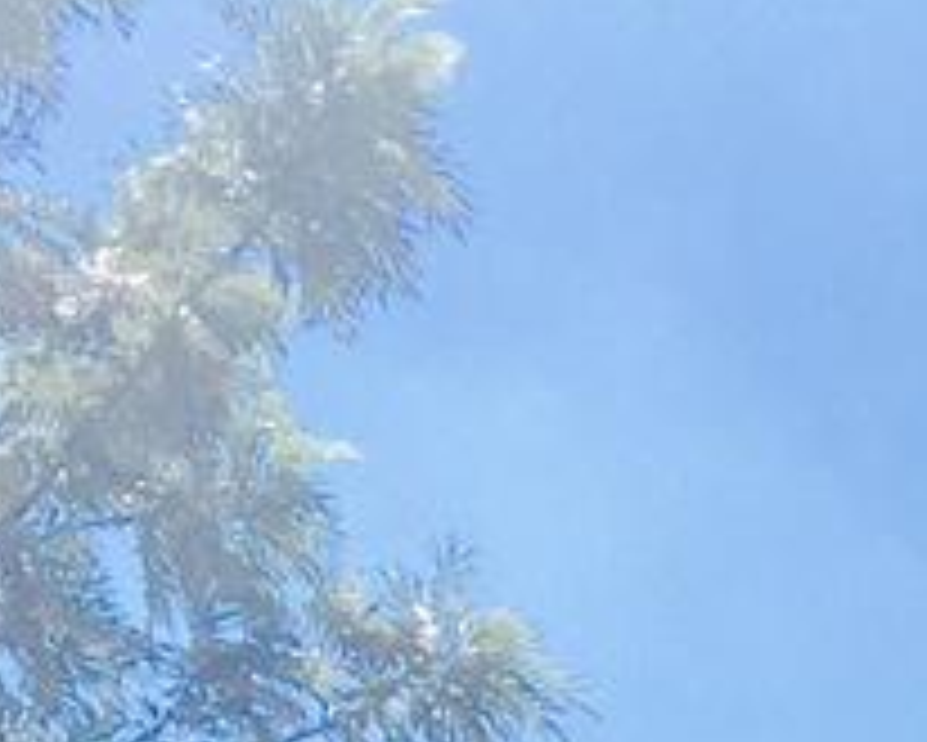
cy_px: 1758
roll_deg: -2.9
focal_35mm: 176
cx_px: 2272
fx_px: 4831
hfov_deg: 9.6
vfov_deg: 8.1
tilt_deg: +9.8
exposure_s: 1/3968
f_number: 2.2
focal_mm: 4.15
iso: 32
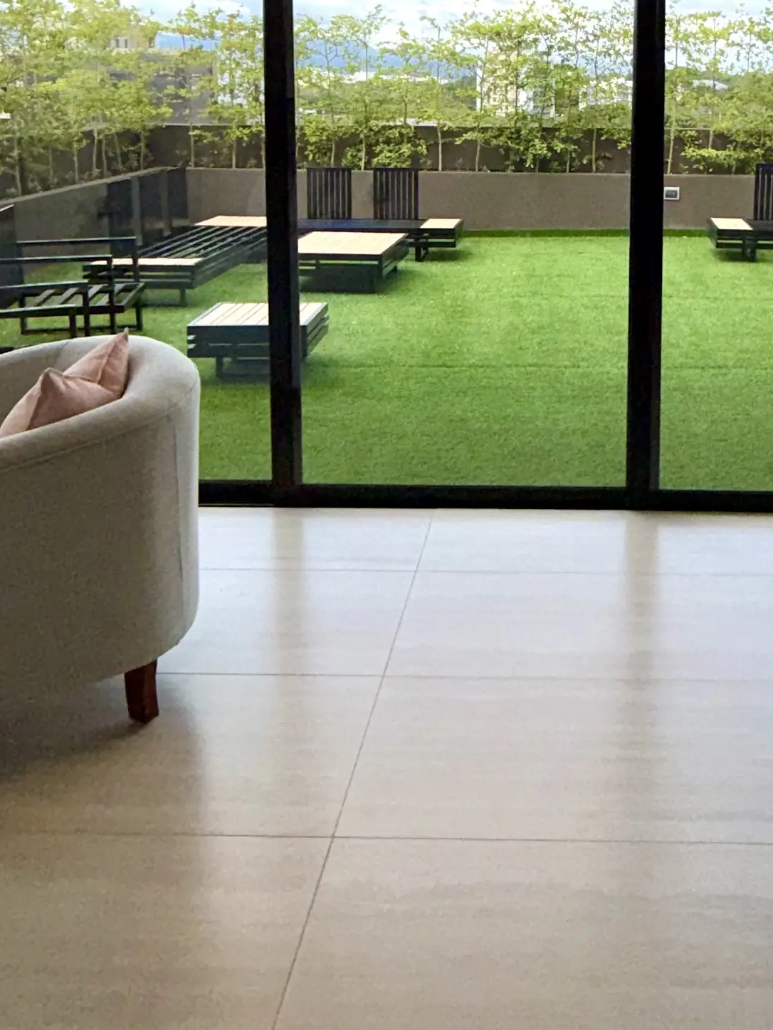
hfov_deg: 36.2
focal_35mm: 39
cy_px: 191
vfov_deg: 45.2
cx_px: 551
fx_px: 1161
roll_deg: -1.1
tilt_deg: -5.2
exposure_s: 1/1189
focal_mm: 2.22
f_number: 2.2
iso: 16
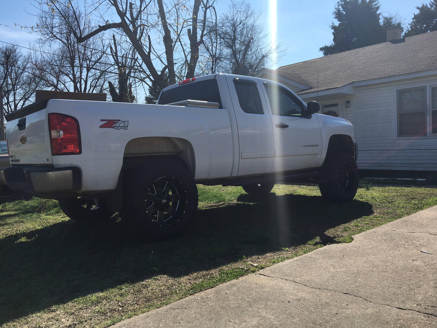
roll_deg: +2.5
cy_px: 164
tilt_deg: -1.8
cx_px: 218
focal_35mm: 29
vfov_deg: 48.2
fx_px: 366
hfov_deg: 61.7
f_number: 2.2
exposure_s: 1/2331
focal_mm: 4.15
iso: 25
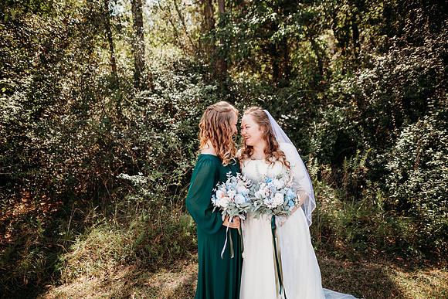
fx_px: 299
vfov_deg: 53.2
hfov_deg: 73.7
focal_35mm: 24
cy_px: 150
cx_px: 224
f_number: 2.2
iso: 100
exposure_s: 1/800
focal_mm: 24
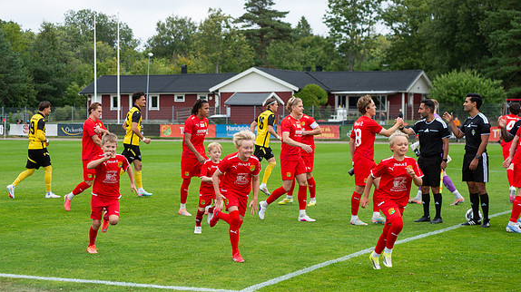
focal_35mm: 84
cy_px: 198
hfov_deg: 25.3
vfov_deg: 14.3
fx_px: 1160
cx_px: 226
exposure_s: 1/500
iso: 140
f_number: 4
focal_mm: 70
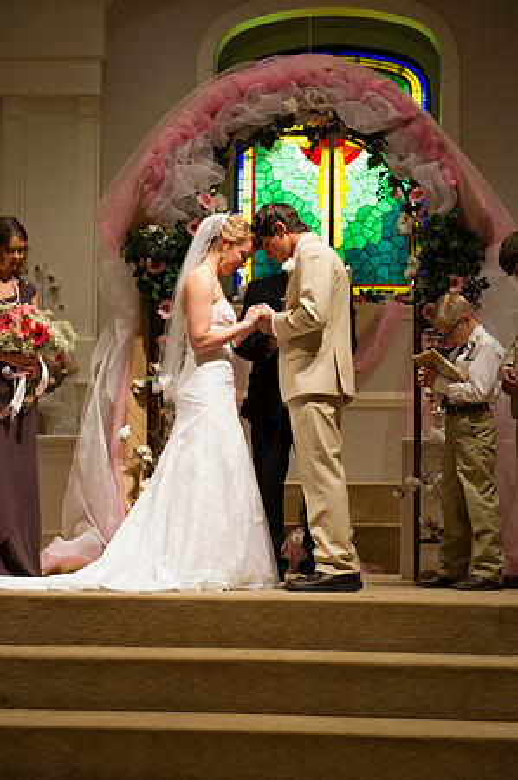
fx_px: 1514
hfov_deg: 19.4
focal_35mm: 70
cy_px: 390
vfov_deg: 28.9
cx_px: 259
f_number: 4
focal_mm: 70
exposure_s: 1/125
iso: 1600
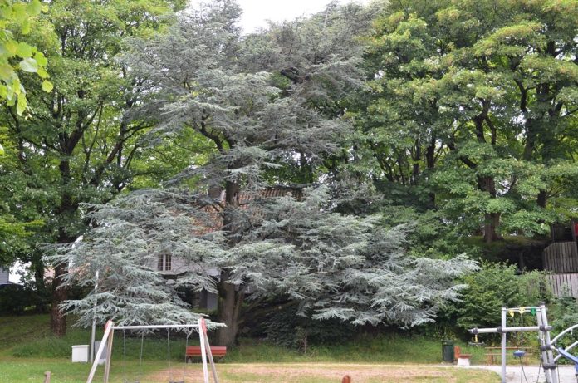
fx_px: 769
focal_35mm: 48
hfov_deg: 41.2
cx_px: 289
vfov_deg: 28.0
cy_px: 192
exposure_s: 1/125
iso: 250
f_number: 5.6
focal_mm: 32
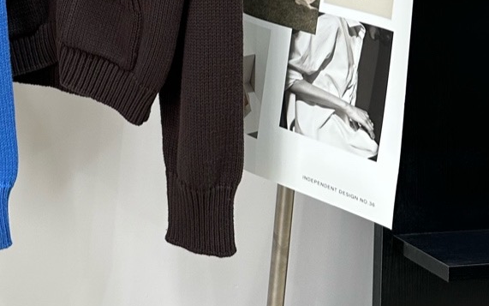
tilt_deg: -10.9
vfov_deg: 16.4
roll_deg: -1.7
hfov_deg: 25.2
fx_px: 1013
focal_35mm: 76
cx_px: -48
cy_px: -68
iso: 100
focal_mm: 6.86
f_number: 1.78
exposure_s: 1/121
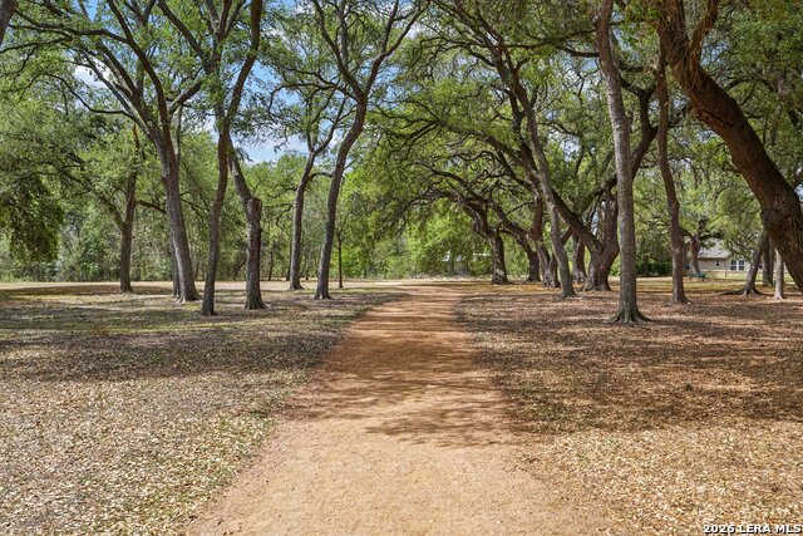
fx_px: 781
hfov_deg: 54.4
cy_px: 268
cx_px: 402
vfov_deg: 37.9
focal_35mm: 35
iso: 100
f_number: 8
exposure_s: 1/160
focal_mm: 35
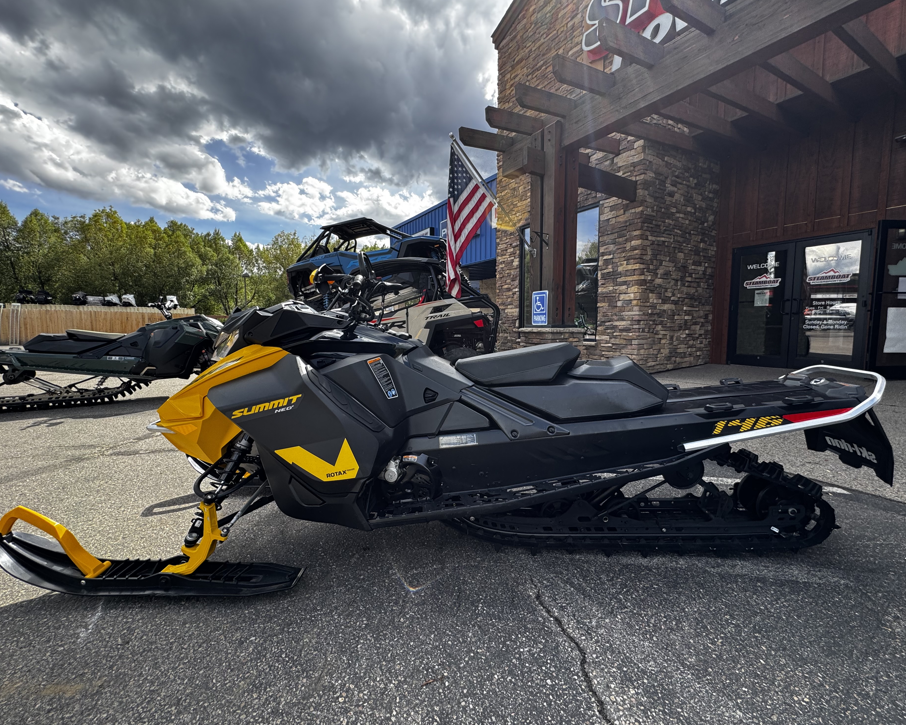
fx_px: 402
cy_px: 363
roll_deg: +0.3
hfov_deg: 96.8
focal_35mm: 15
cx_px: 468
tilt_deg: -6.6
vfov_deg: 84.0
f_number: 2.2
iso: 40
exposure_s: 1/337
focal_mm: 2.22
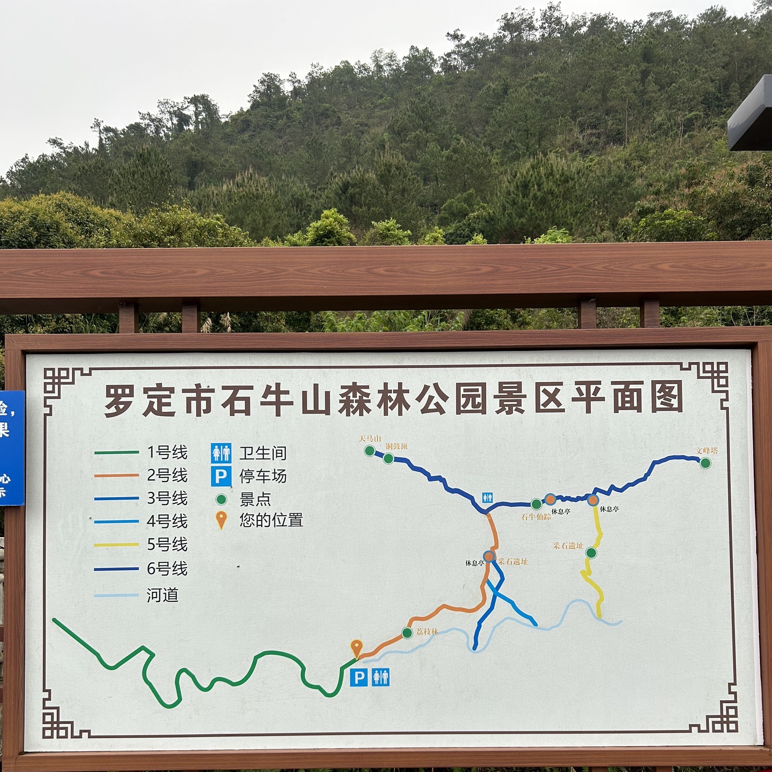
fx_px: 782
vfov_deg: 51.5
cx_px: 385
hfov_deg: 52.5
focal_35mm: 31
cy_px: 518
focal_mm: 5.7
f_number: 1.5
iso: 50
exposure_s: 1/1972
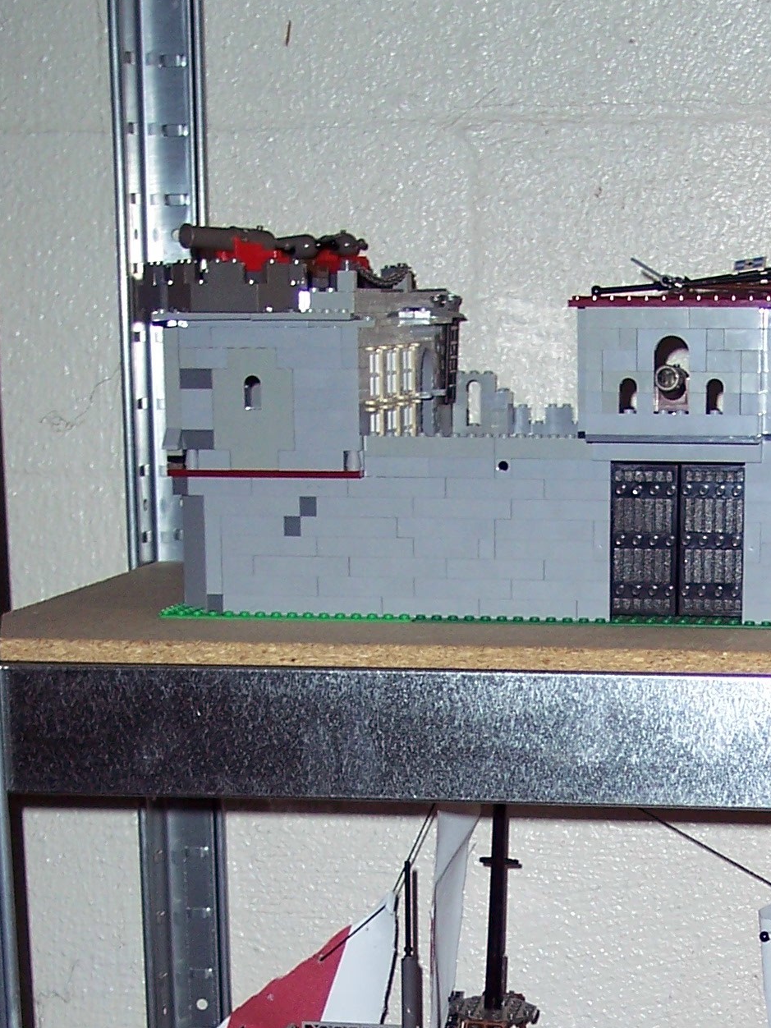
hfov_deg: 16.5
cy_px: 1138
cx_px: 628
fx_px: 2643
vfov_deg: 20.9
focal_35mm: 89
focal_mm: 8
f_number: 2.8
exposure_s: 1/60
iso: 100
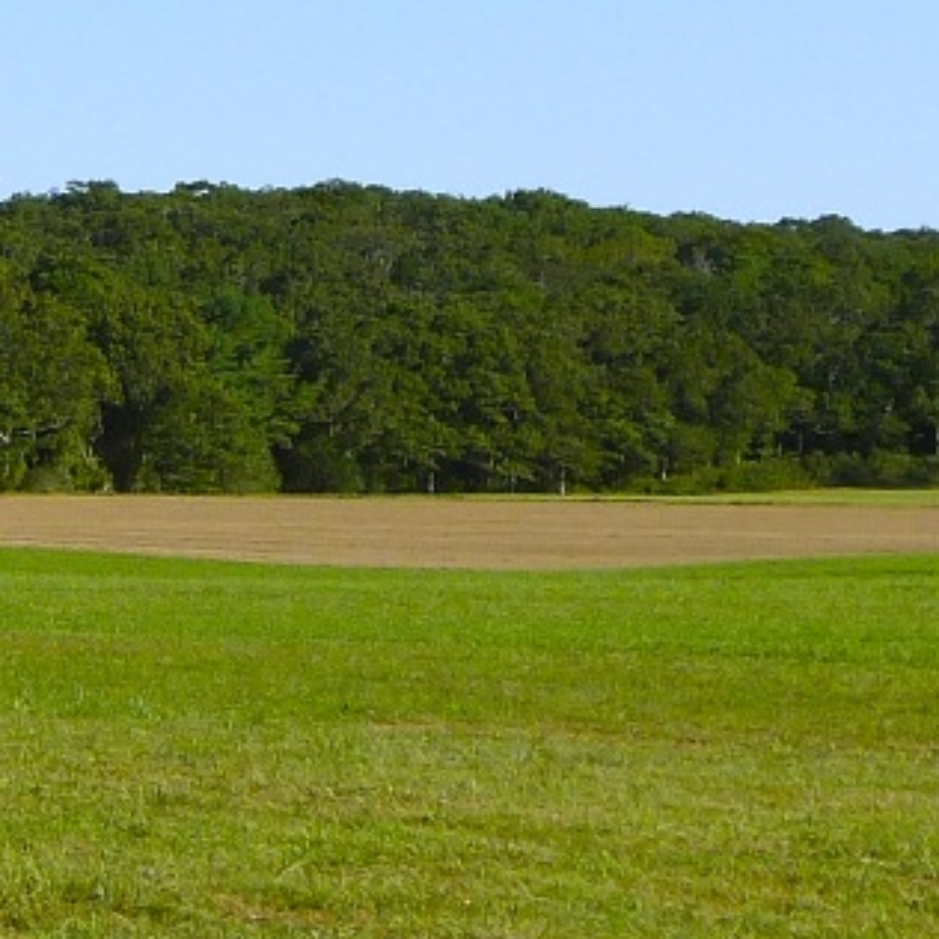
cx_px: -831
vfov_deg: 10.8
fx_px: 4941
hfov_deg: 10.2
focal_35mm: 161
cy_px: 689
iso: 80
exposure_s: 1/640
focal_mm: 7.9
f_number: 4
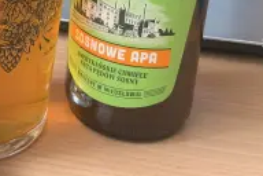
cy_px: -6
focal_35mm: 63
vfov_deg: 20.8
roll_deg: -2.6
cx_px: 42
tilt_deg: -20.8
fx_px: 460
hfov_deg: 30.9
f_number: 1.8
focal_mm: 3
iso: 125
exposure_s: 1/60
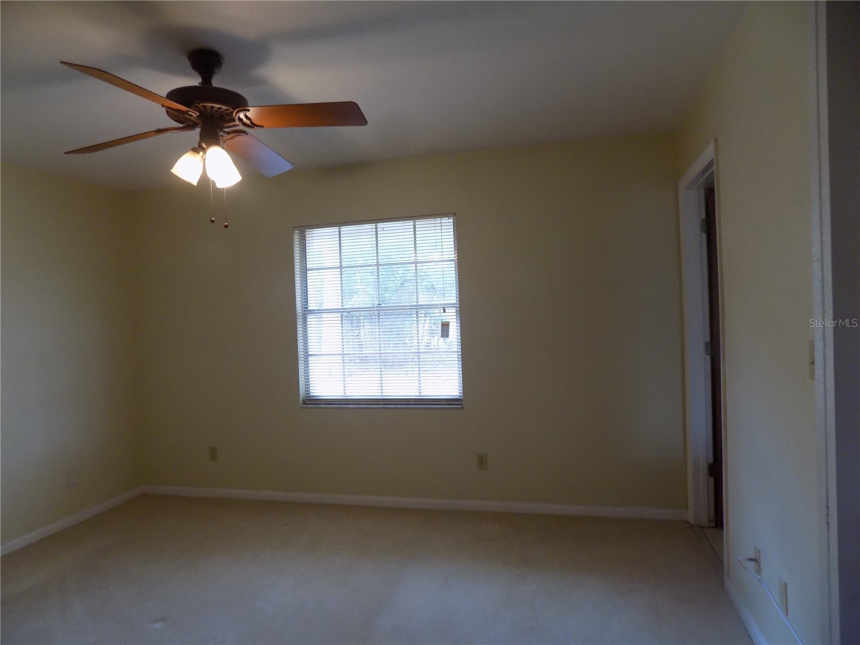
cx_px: 430
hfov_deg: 73.9
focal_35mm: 23
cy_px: 322
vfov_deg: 58.9
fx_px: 571
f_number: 3.1
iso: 220
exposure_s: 1/30
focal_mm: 4
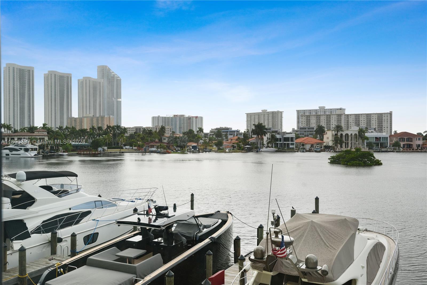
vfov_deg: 41.1
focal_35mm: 32
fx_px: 380
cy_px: 142
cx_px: 214
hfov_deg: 58.7
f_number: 8
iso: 250
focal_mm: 32
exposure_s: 1/500
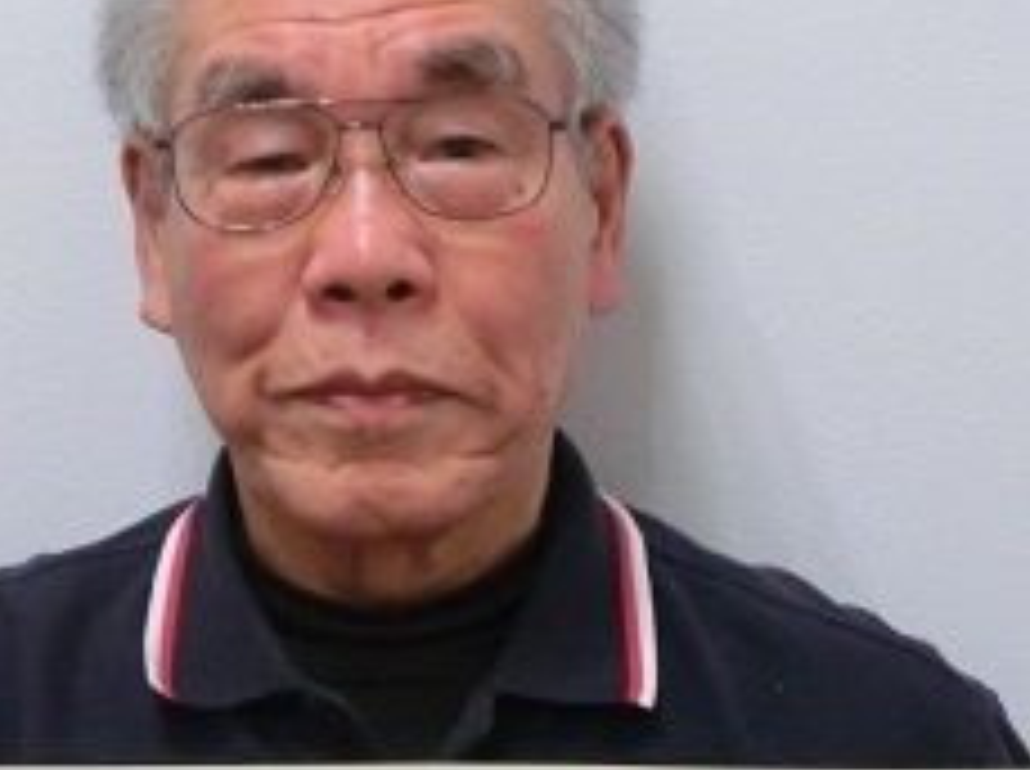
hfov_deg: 17.4
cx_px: 367
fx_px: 3357
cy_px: 655
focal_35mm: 113
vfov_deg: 13.0
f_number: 4.4
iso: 500
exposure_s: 1/125
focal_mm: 7.4
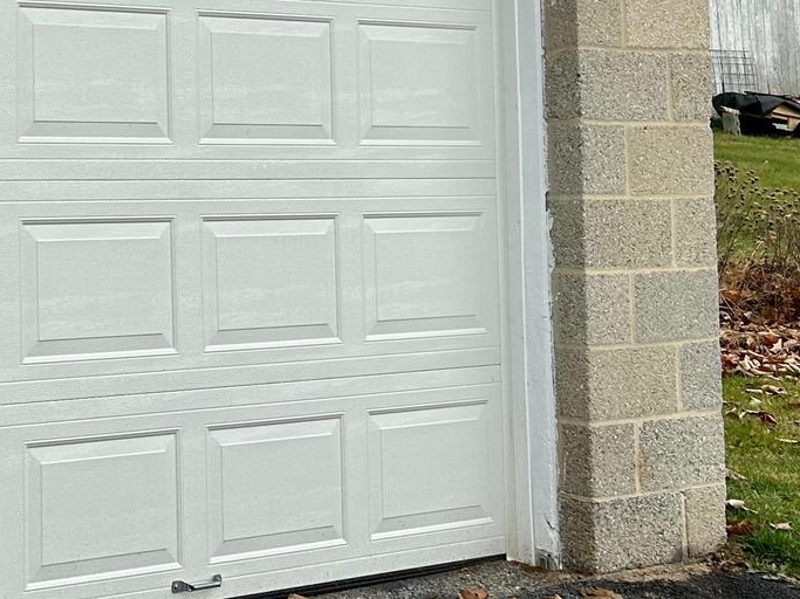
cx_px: -219
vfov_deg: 18.5
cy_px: 35
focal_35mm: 78
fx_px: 1802
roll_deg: +0.4
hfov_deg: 22.6
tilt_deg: +3.4
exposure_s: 1/1779
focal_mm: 5.7
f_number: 1.5
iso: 50
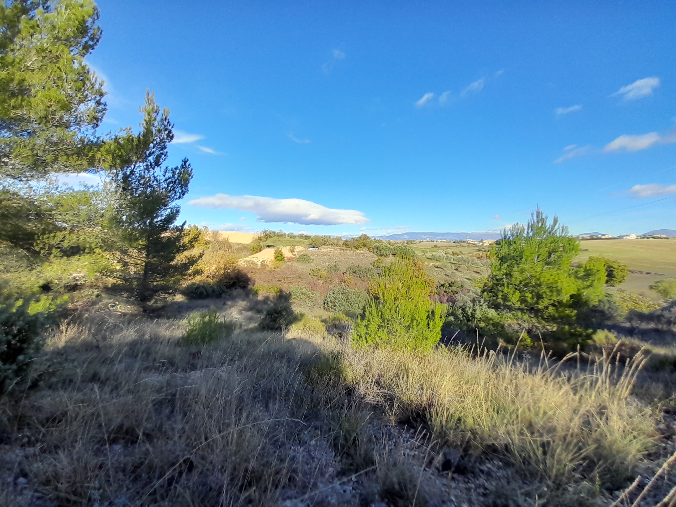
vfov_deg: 89.9
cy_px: 254
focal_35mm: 13
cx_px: 338
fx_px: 254
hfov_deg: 106.2
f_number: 2.2
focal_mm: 1.13
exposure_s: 1/813
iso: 40
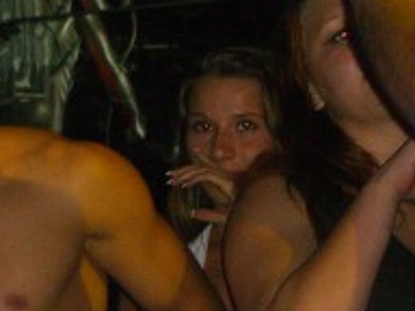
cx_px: -220
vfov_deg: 5.0
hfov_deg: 6.6
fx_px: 3561
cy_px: 173
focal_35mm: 297
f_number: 4.8
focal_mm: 19.7
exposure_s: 1/60
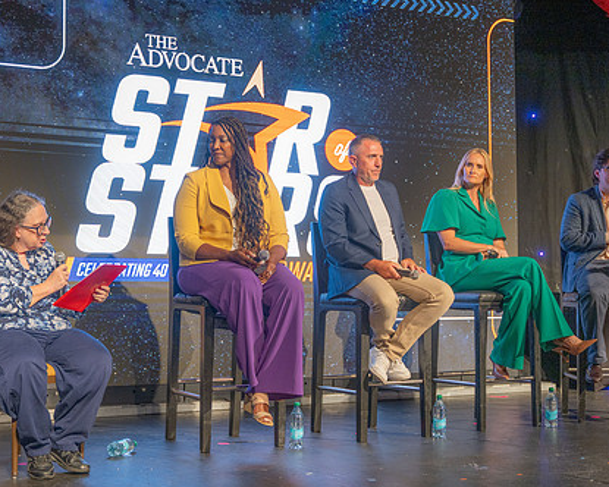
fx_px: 1136
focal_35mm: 63
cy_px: 247
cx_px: 293
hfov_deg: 30.0
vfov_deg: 24.2
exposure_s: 1/60
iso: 400
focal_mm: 48
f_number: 2.8
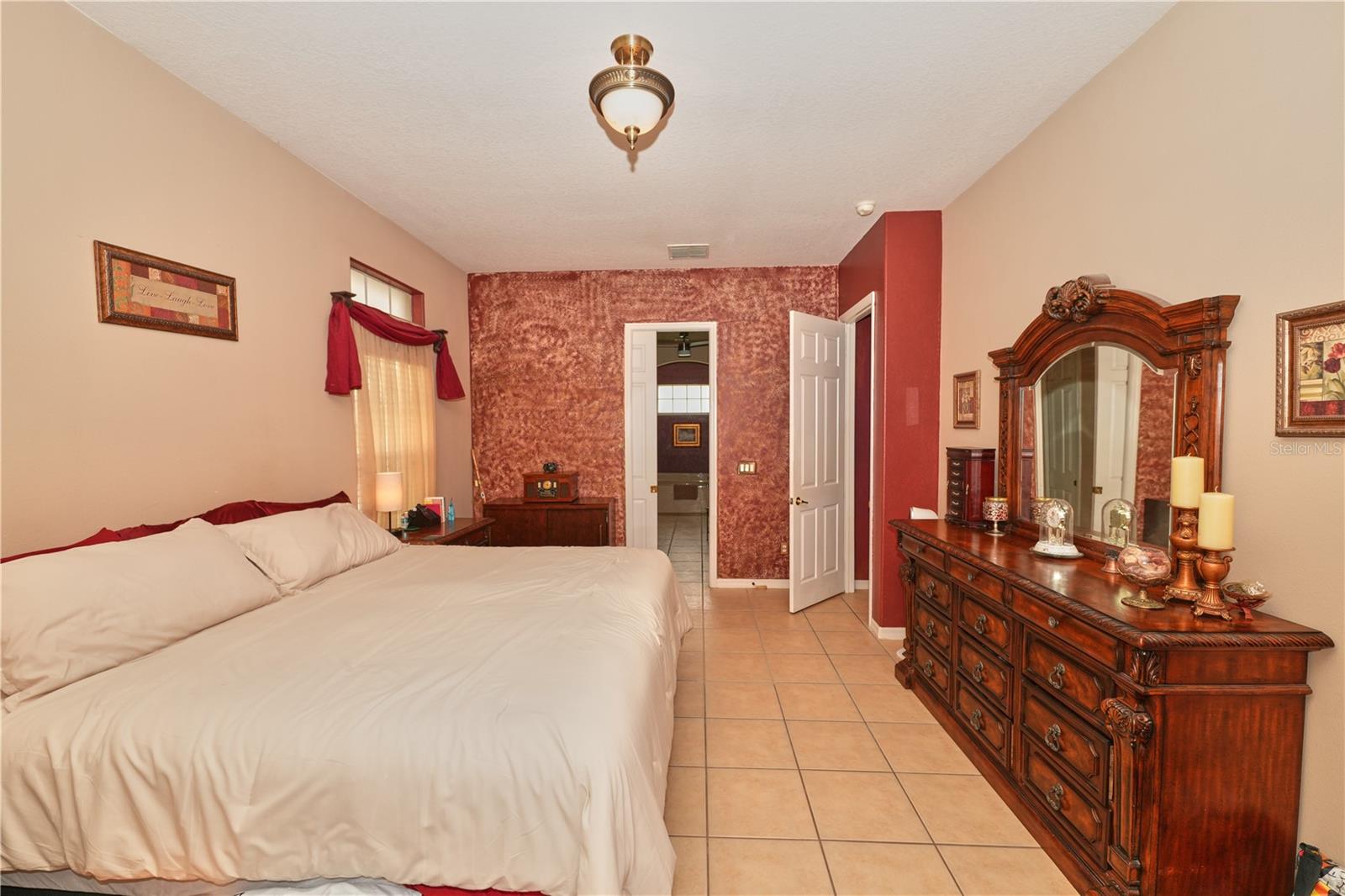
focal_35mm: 14
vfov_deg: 81.2
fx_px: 523
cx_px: 672
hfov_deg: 104.3
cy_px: 448
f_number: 4
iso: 400
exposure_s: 1/200
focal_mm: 14
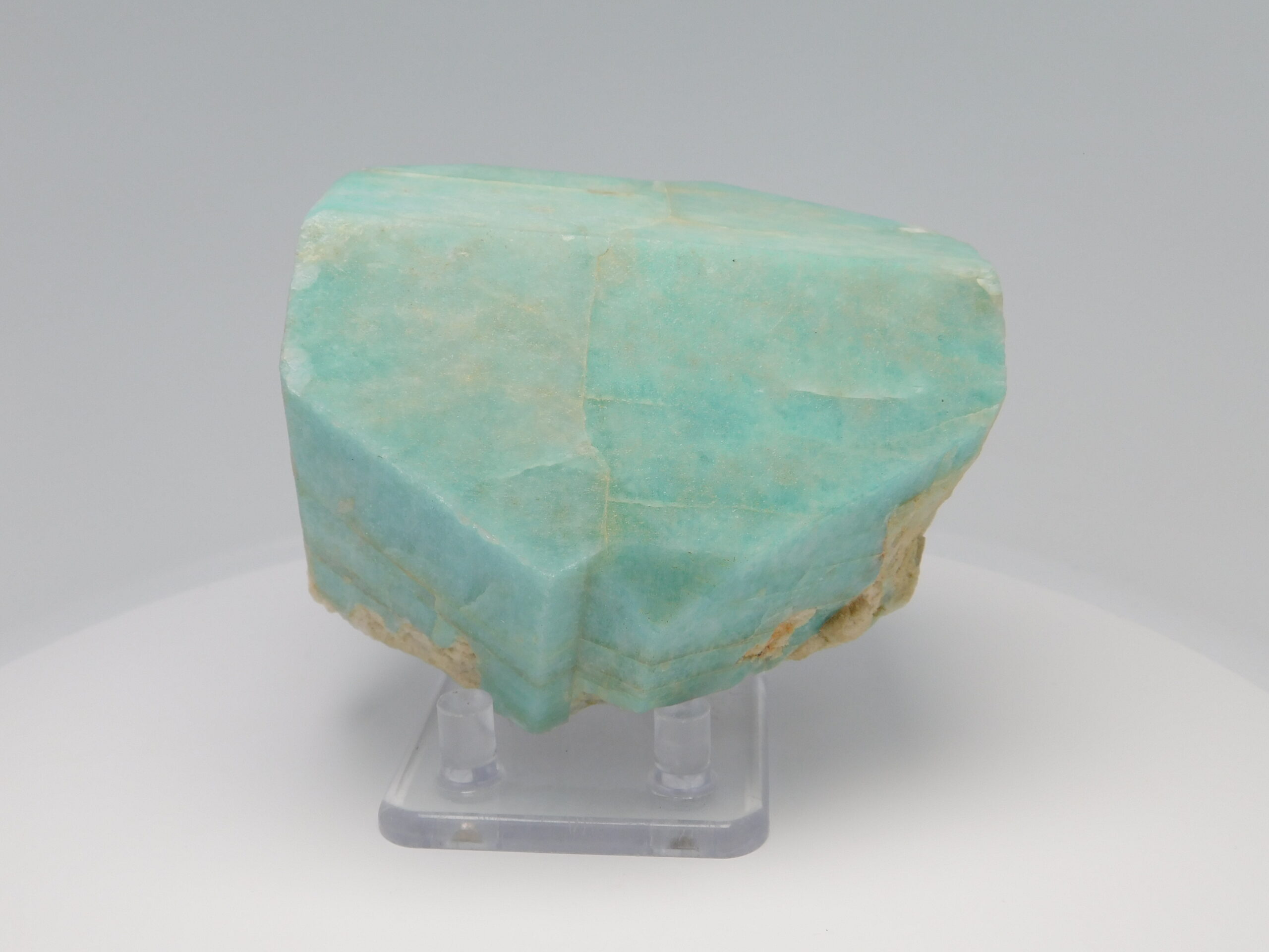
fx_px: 1320
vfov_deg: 39.7
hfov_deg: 51.4
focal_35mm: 36
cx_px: 634
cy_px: 476
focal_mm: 6.3
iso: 125
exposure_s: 1/320
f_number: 3.5
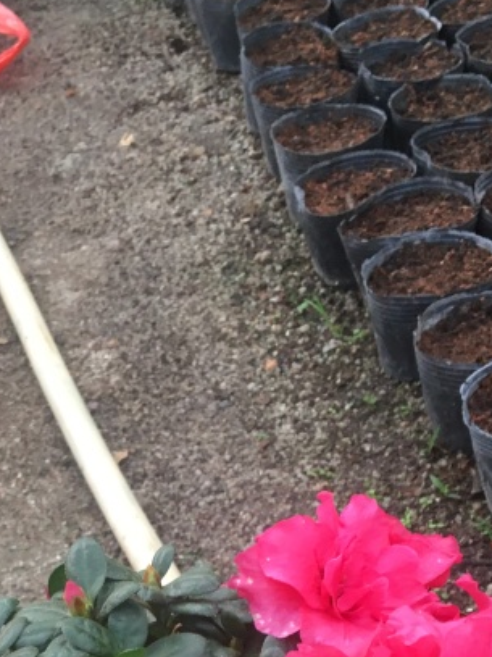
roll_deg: +15.4
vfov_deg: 23.8
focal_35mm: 76
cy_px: 747
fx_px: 1441
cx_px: 92
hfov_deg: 19.2
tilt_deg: -42.4
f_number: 2.2
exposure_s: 1/33
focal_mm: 4.15
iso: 50
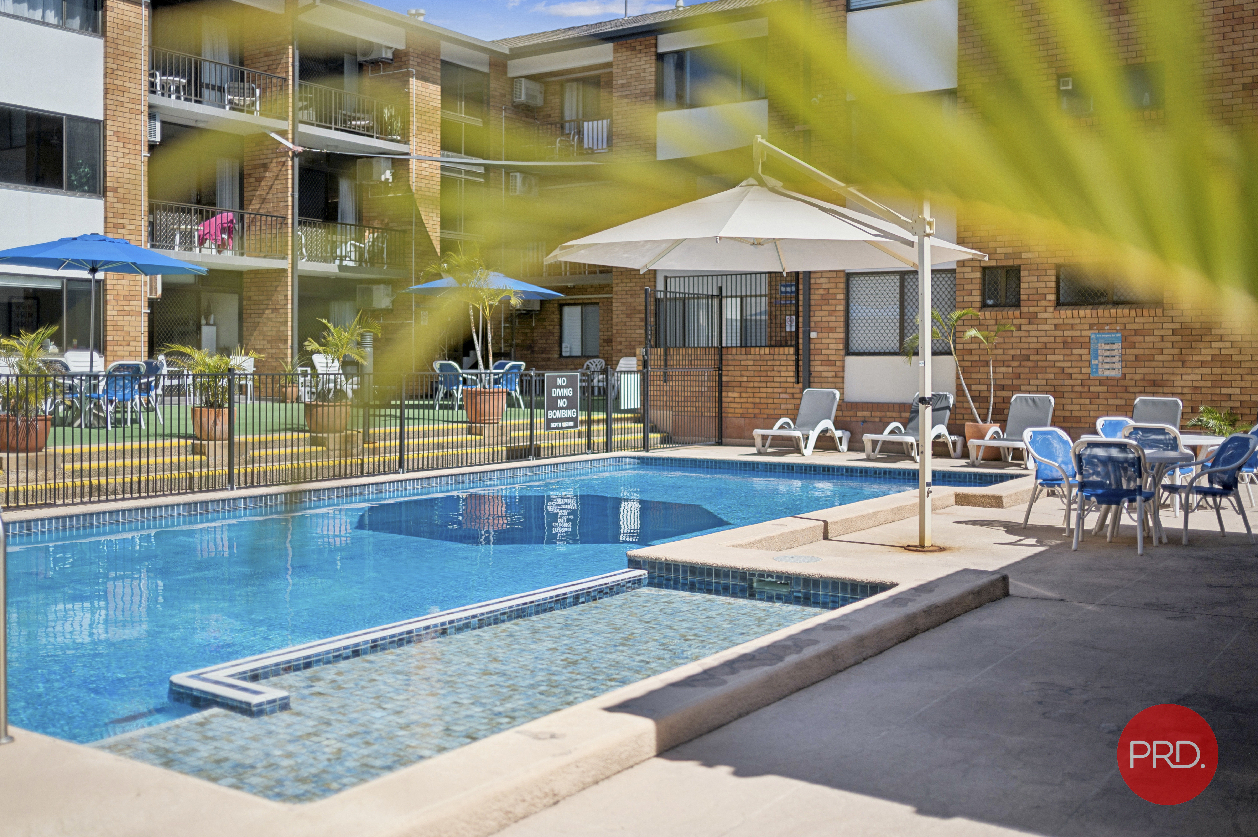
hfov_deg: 54.5
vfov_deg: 37.8
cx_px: 629
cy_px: 418
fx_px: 1222
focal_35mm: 35
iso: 200
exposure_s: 1/6400
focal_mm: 35
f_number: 1.4
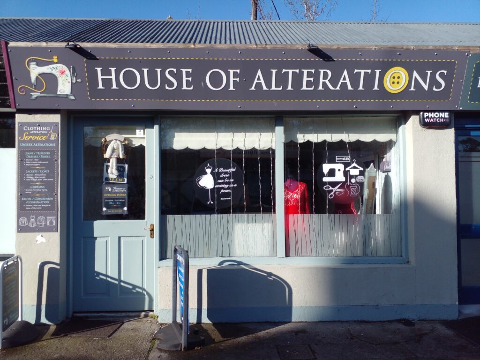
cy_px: 180
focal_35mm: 27
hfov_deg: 65.3
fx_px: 374
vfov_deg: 51.4
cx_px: 240
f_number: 1.9
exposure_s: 1/845
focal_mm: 3.6
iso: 50
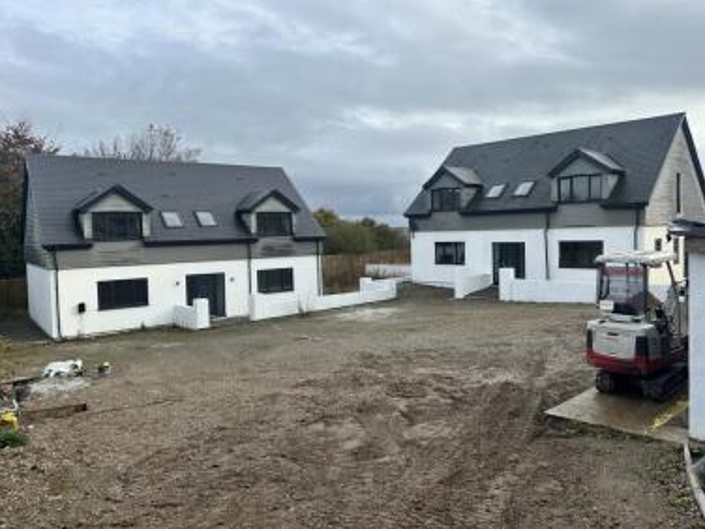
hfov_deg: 65.2
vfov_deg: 51.3
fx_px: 550
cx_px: 378
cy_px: 254
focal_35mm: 27
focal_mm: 6.86
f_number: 1.78
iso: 80
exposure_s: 1/2155
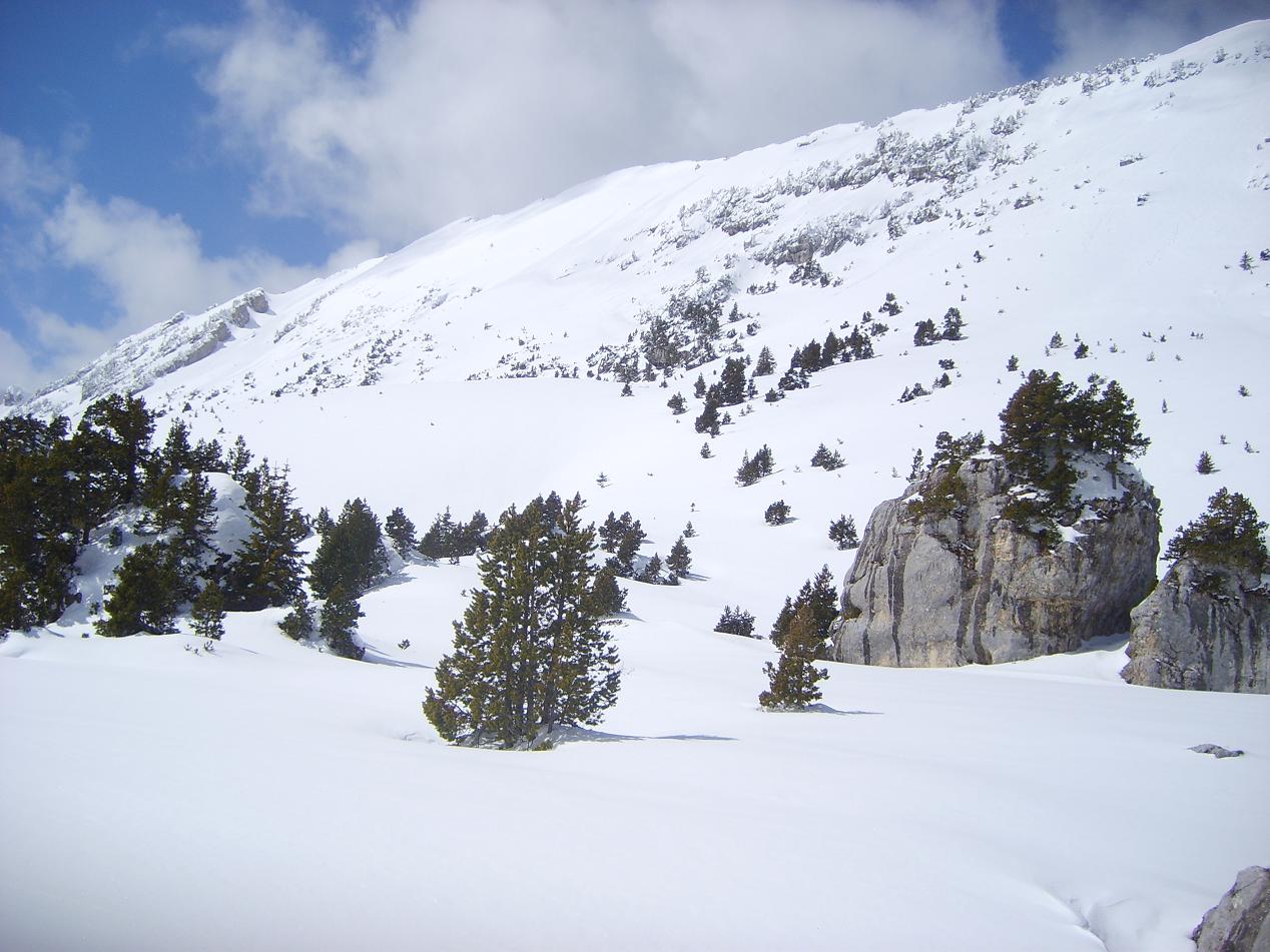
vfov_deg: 40.7
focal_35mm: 35
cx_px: 635
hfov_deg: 52.6
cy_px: 476
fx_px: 1284
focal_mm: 5.8
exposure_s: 1/500
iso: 50
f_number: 7.1
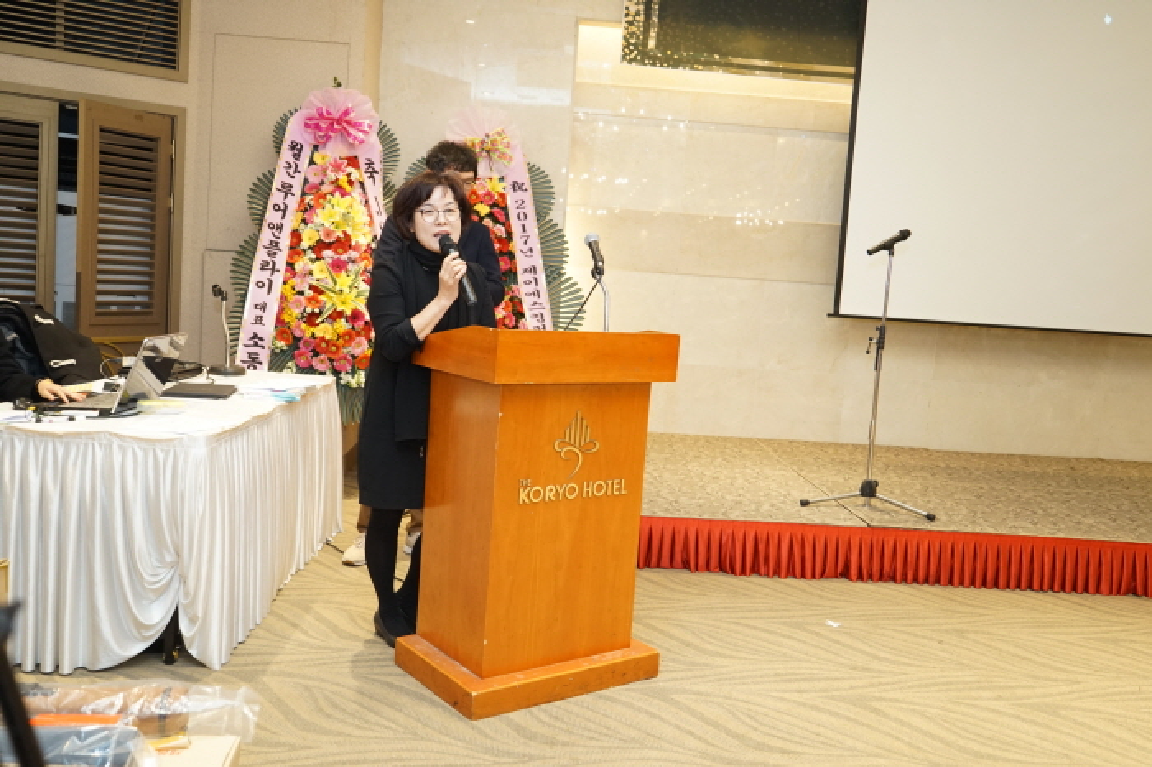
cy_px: 384
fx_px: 991
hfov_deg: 60.3
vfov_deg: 42.3
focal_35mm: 31
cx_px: 576
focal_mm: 31
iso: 1600
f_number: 4.5
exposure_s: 1/80
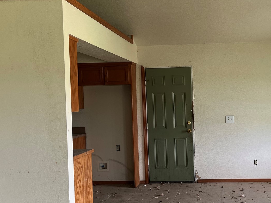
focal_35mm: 48
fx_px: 376
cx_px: 199
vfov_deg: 30.2
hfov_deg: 38.8
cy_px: 119
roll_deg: +1.8
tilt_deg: -1.7
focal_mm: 5.1
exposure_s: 1/121
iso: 80
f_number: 1.6
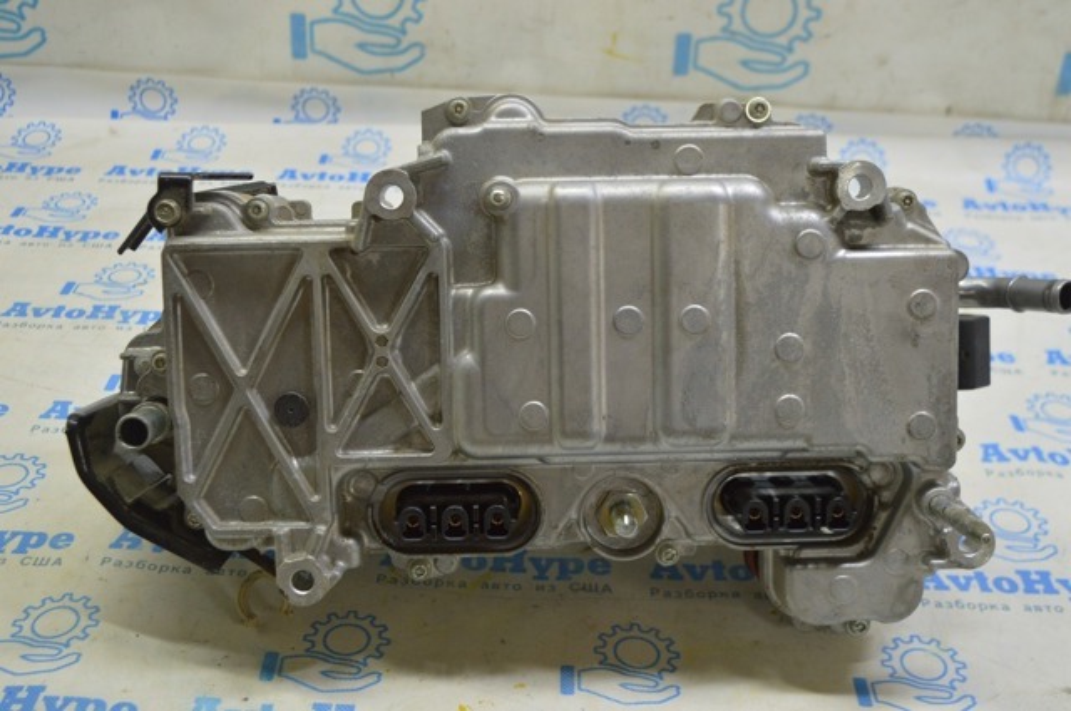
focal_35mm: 46
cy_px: 356
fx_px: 1382
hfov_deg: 42.4
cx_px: 536
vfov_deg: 28.9
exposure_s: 1/25
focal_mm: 31
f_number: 5.6
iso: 400
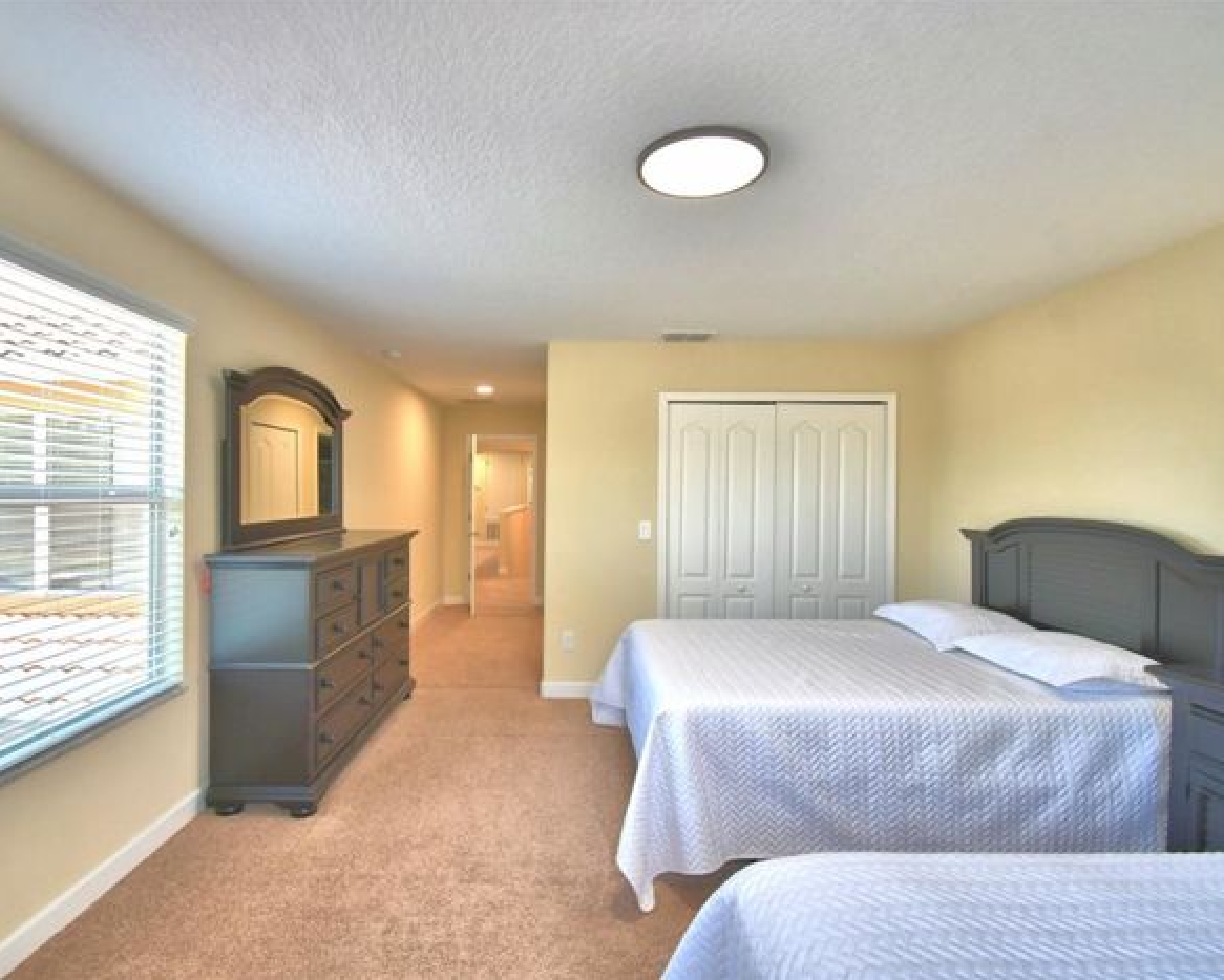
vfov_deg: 77.0
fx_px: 616
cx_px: 570
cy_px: 490
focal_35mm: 17
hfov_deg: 89.5
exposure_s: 1/60
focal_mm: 10
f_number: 4.5
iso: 180
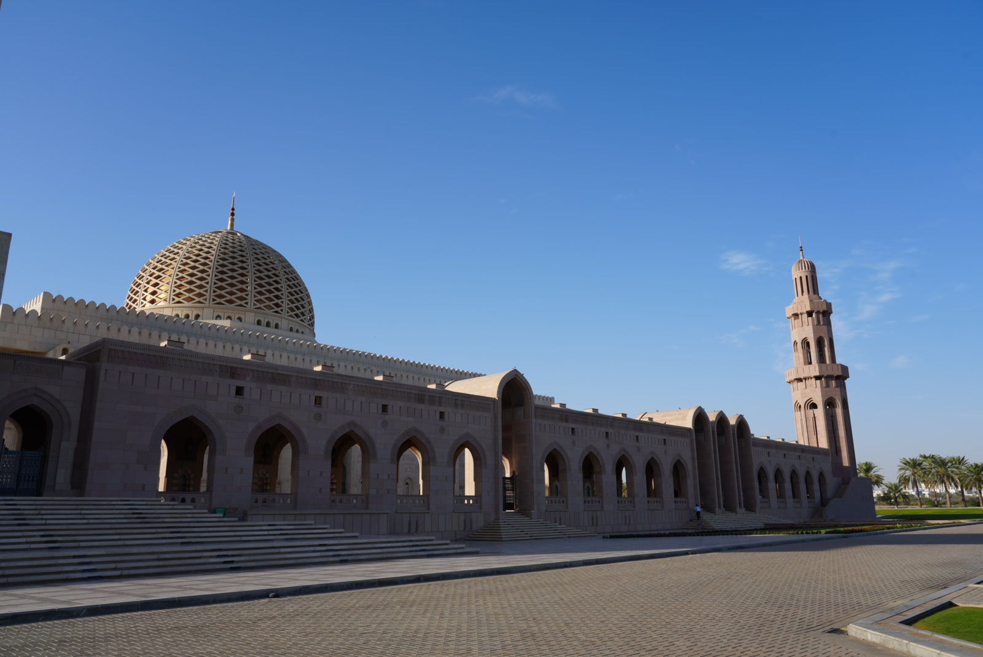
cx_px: 492
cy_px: 328
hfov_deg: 69.4
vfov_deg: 49.6
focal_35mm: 26
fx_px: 710
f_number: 10
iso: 100
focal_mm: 26
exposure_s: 1/160
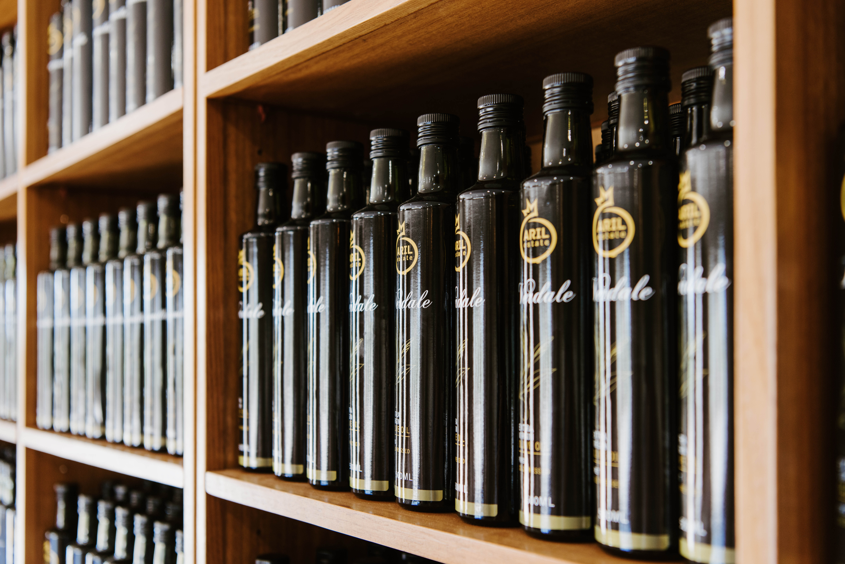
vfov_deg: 31.9
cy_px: 282
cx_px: 422
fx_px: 986
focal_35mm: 42
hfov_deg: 46.4
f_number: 3.5
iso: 400
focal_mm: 42
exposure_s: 1/50
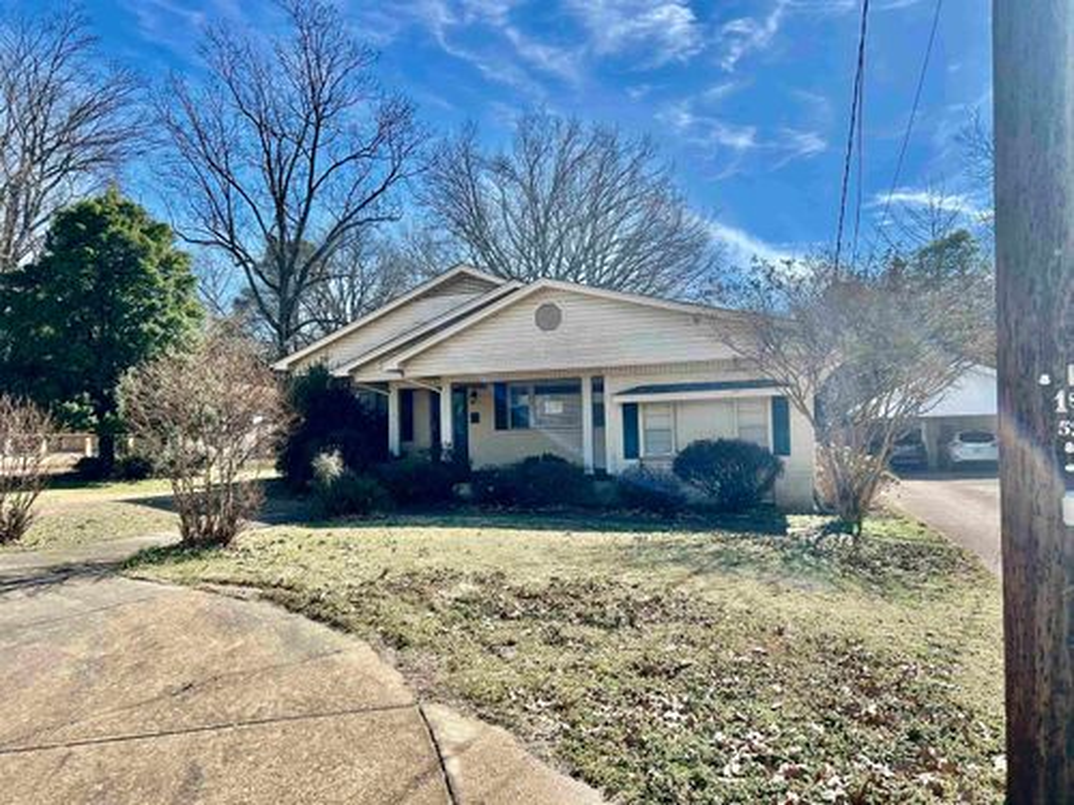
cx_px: 537
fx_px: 807
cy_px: 402
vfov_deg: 53.1
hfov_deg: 67.3
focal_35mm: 26
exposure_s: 1/3257
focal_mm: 5.7
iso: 50
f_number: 1.5
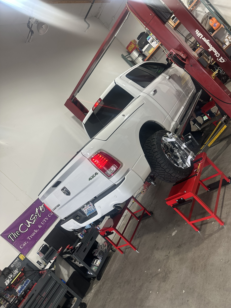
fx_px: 214
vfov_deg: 71.6
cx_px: 116
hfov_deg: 56.8
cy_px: 154
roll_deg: +44.4
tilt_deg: -4.8
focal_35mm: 24
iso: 100
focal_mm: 6.86
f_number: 1.78
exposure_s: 1/120
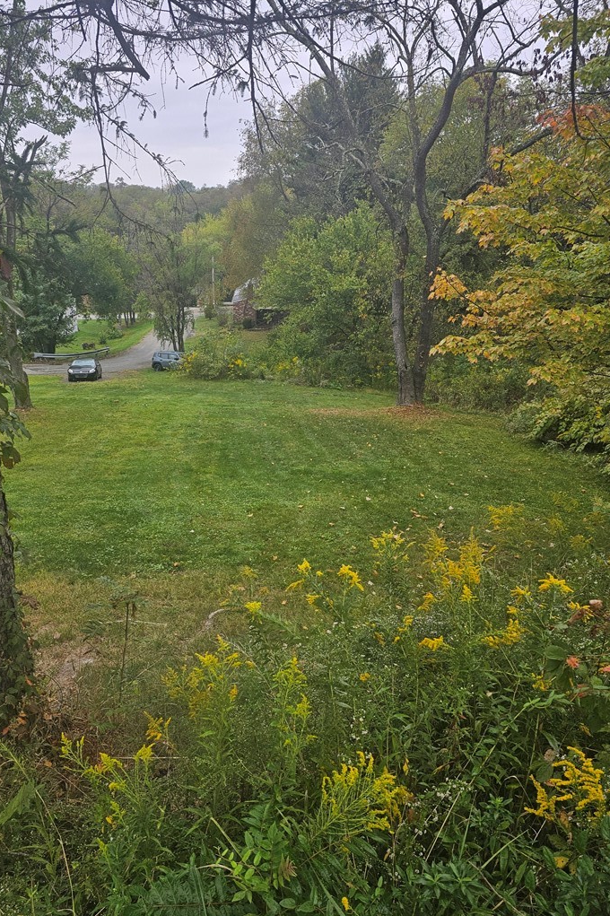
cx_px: 295
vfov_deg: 73.8
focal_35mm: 24
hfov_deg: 53.1
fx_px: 610
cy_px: 458
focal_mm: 6.3
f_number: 1.7
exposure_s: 1/180
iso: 50
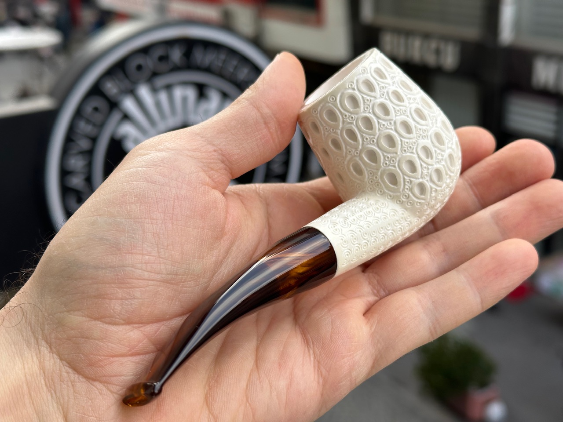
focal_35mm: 48
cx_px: 282
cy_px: 211
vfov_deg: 30.3
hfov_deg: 39.7
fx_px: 781
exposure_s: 1/587
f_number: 1.78
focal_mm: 6.86
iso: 64
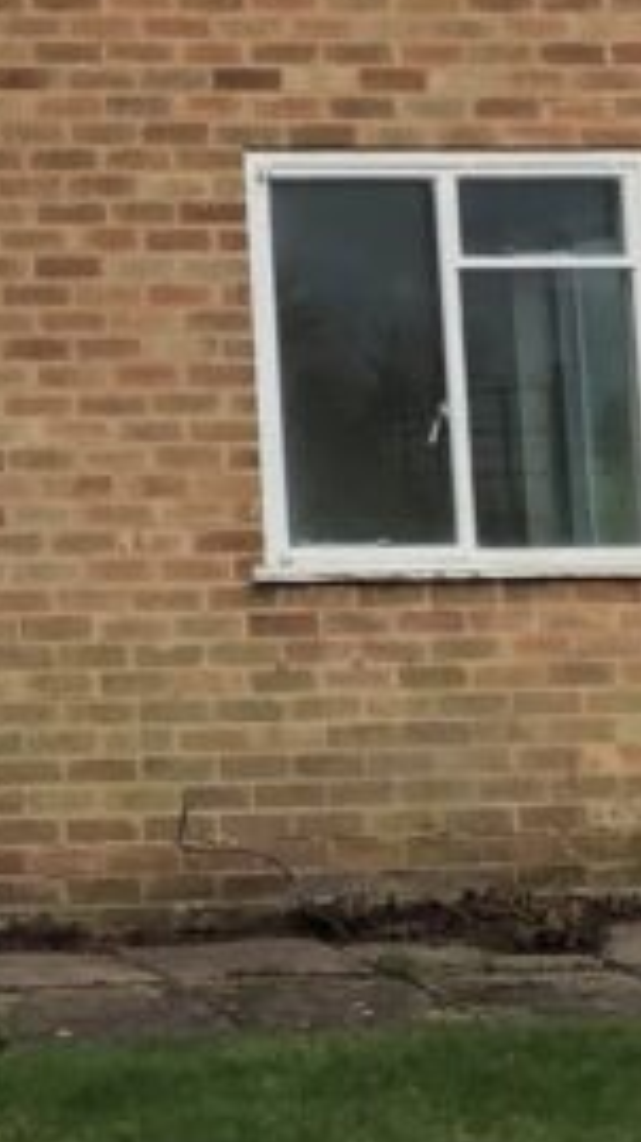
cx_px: -369
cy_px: -170
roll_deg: +2.0
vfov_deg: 17.7
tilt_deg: +10.6
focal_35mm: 116
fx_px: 3511
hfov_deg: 10.0
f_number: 1.8
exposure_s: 1/1066
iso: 20
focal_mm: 3.99
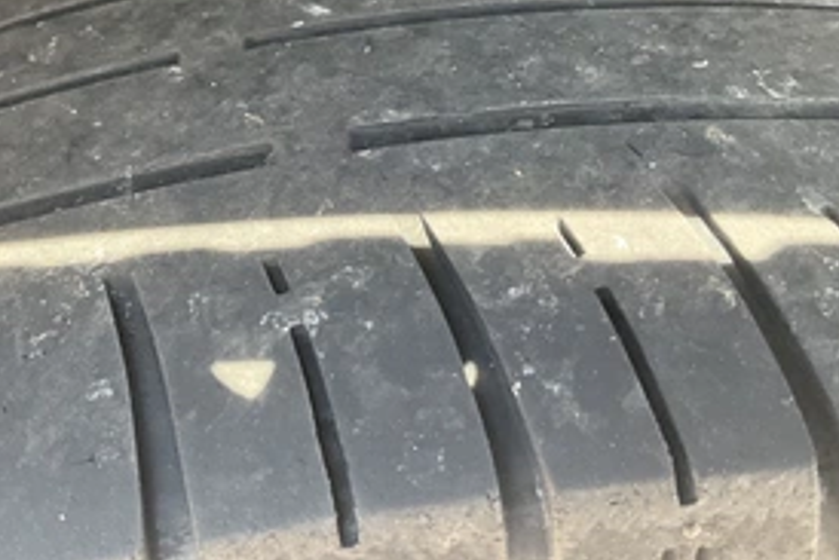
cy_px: 168
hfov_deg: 43.9
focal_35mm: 44
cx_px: 291
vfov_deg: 30.2
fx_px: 1026
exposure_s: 1/86
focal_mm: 3
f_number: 1.8
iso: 64
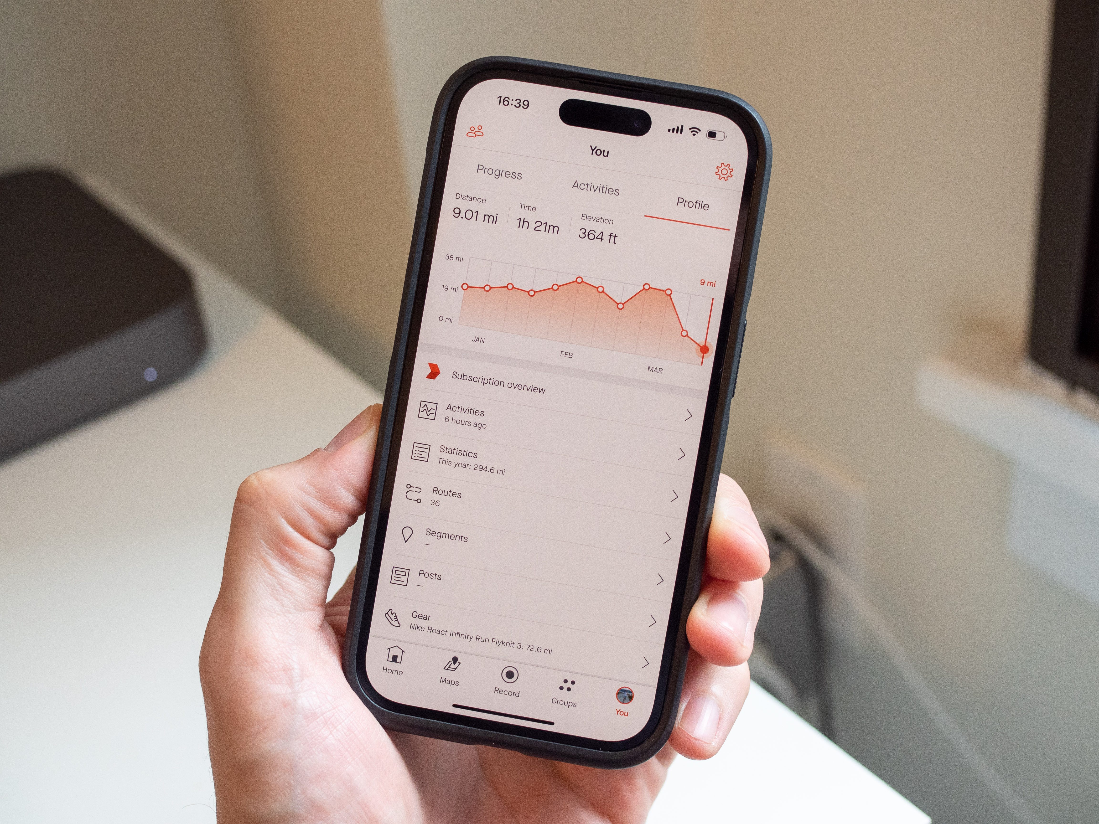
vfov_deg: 29.1
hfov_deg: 38.2
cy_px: 412
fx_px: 1587
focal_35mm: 50
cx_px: 550
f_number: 3.5
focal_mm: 25
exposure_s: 1/60
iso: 640
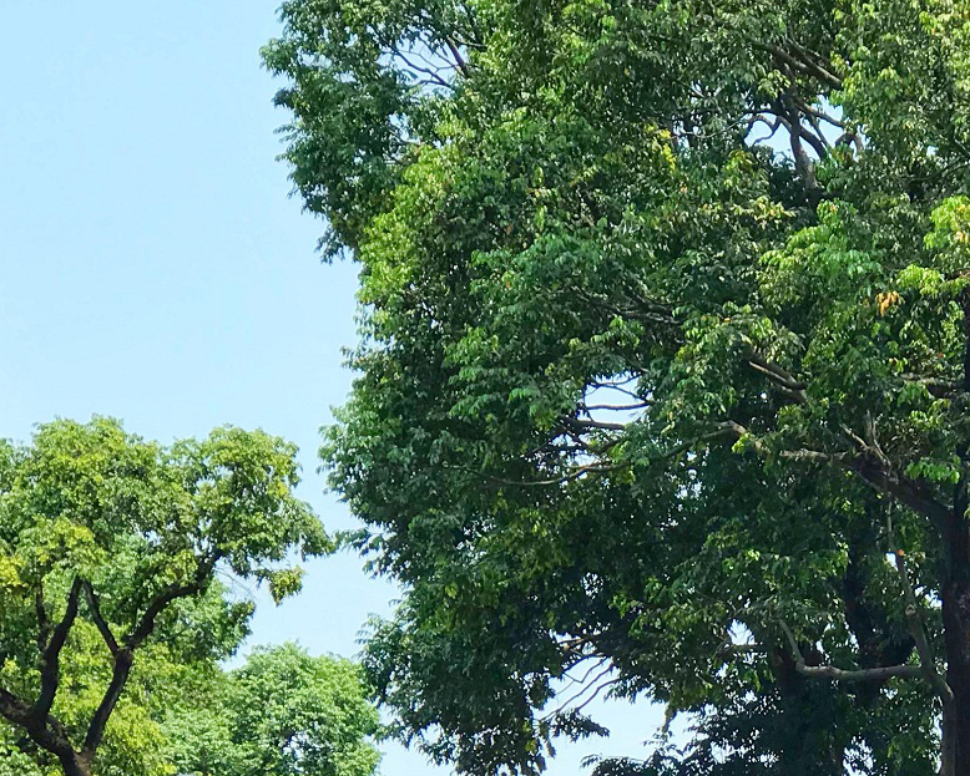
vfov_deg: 10.7
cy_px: 823
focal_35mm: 143
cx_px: 837
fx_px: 4107
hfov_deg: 13.4
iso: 20
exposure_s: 1/429
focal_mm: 6.6
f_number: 2.8
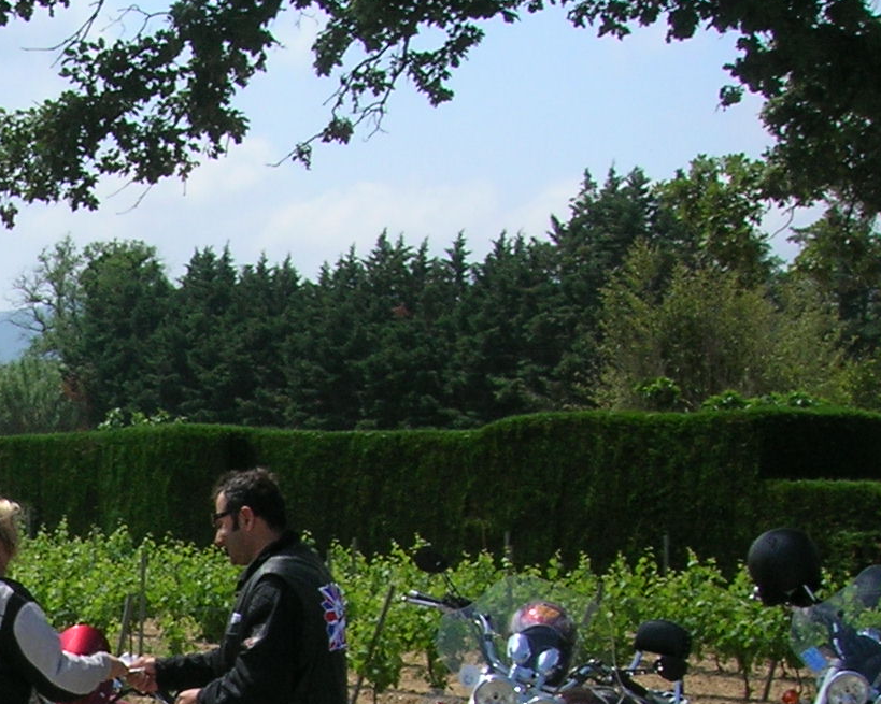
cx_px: -297
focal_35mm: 105
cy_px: 850
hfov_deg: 17.1
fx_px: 2737
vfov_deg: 14.2
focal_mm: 5.7
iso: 50
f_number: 4.9
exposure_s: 1/470
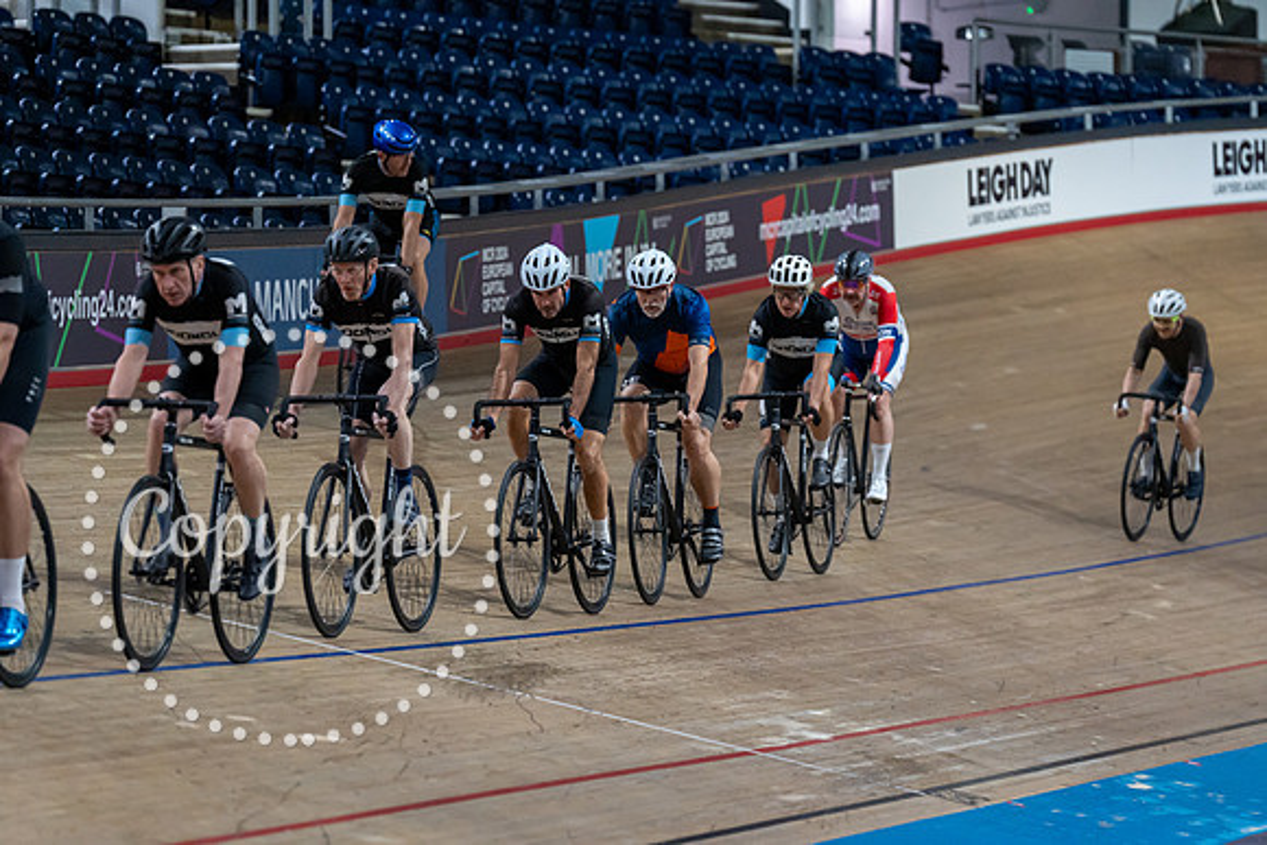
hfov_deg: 11.4
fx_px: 6336
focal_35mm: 180
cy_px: 422
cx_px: 634
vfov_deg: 7.6
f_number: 3.5
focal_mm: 180
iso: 6400
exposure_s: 1/1000
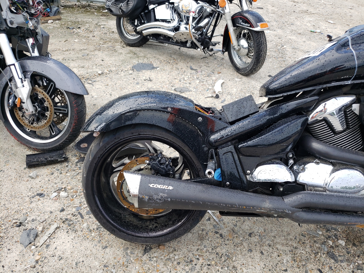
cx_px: 182
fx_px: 273
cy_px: 136
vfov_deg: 53.1
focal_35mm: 26
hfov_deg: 67.3
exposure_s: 1/588
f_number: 1.5
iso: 50
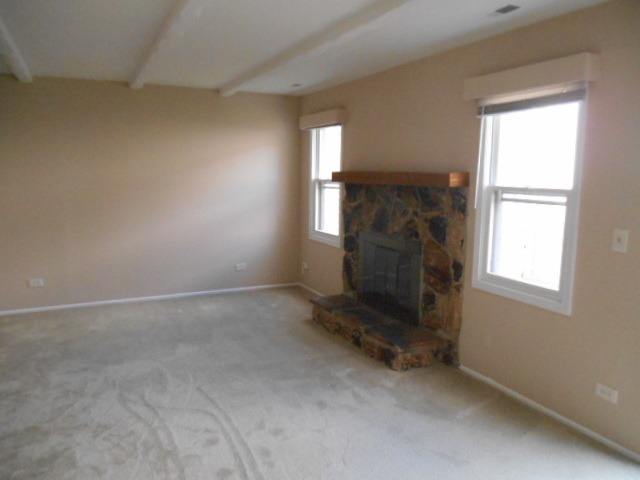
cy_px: 240
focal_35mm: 26
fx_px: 481
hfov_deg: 67.3
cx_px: 320
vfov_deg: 53.1
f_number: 3.4
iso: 800
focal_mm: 4.7
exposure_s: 1/100
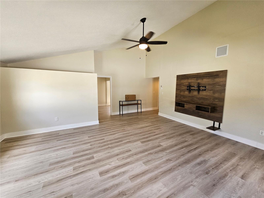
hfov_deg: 106.2
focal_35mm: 13
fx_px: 99
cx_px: 132
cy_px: 99
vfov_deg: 89.9
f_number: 2.2
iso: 100
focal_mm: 2.2
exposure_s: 1/120
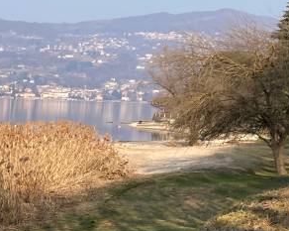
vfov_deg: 15.9
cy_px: 188
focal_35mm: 96
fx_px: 820
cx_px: -133
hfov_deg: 18.0
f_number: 1.8
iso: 20
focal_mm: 3.99
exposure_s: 1/1116
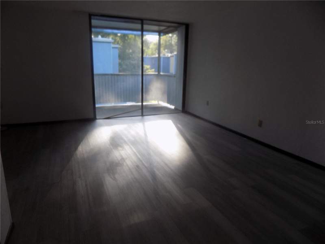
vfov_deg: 58.9
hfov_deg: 73.9
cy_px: 122
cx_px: 162
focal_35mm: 23
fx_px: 216
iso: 80
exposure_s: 1/50
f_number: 3.1
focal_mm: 4
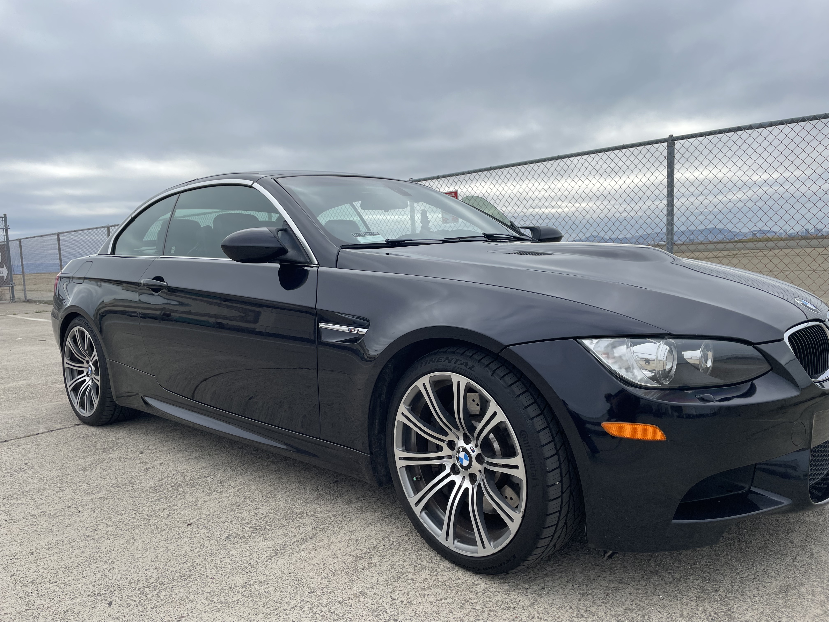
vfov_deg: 53.1
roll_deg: +3.0
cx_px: 414
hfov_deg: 67.3
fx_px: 623
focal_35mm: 26
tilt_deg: -5.3
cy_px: 311
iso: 32
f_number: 1.6
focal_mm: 4.2
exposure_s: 1/2681
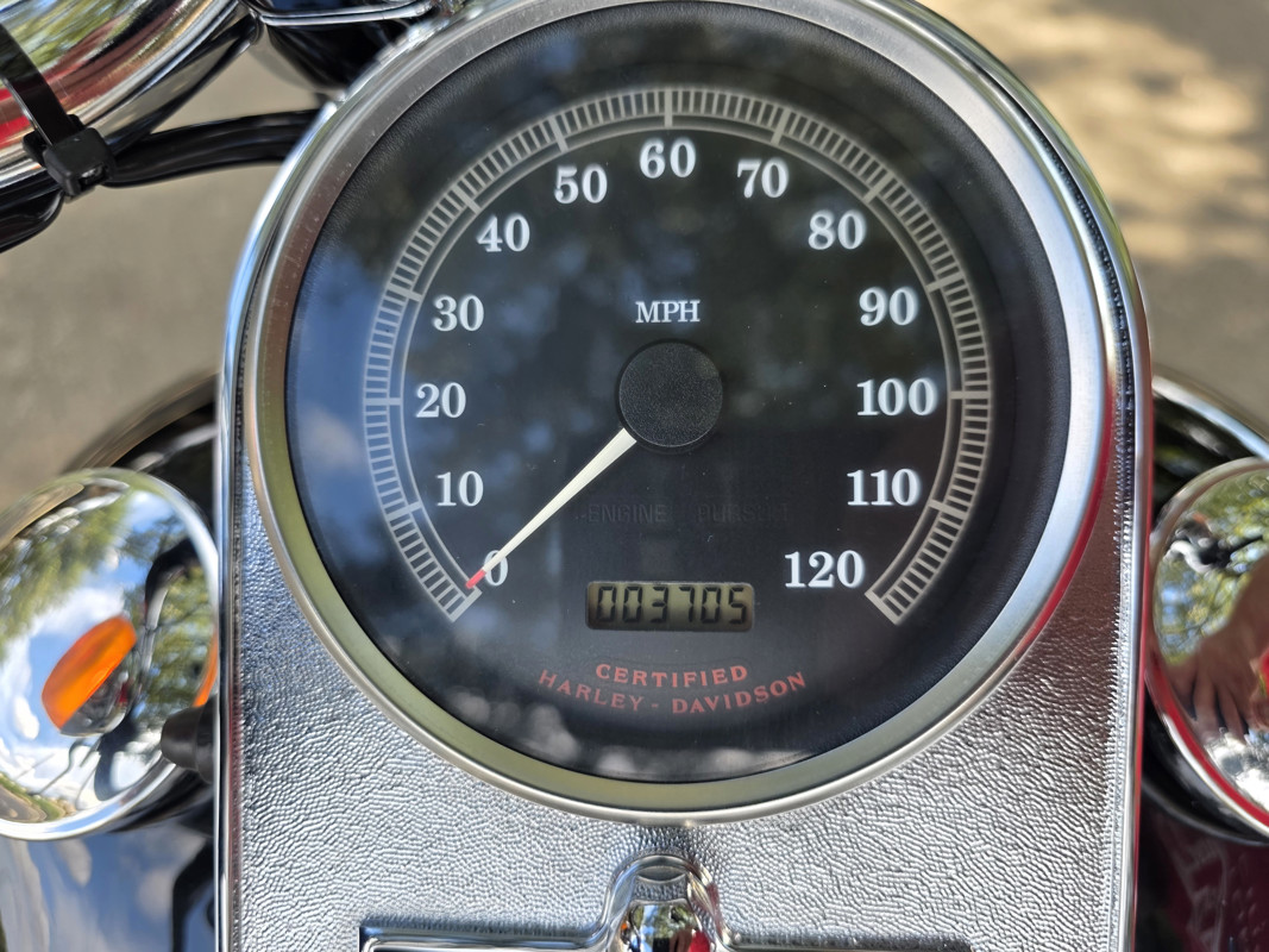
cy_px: 476
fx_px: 843
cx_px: 634
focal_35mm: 23
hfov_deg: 73.9
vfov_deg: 58.9
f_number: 1.7
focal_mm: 6.3
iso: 40
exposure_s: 1/370
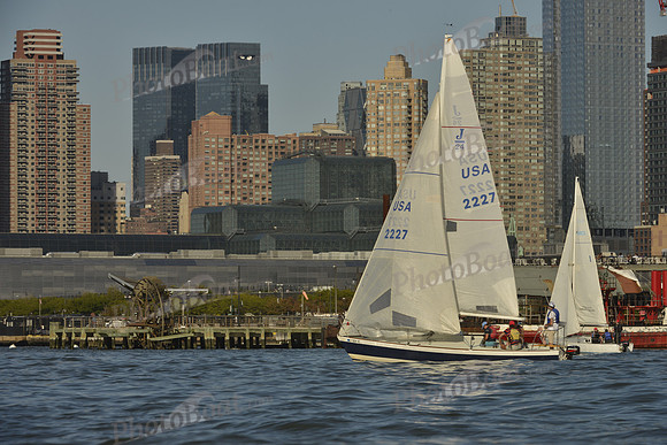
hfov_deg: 10.3
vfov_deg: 6.9
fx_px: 3706
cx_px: 334
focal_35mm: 200
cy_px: 222
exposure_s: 1/1000
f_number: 10
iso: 200
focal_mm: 200
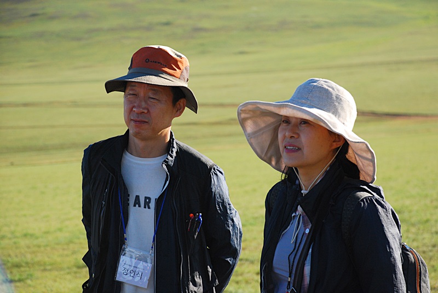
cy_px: 146
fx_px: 1462
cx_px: 219
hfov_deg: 17.0
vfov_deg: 11.5
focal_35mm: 120
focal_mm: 80
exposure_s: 1/800
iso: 400
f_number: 6.3
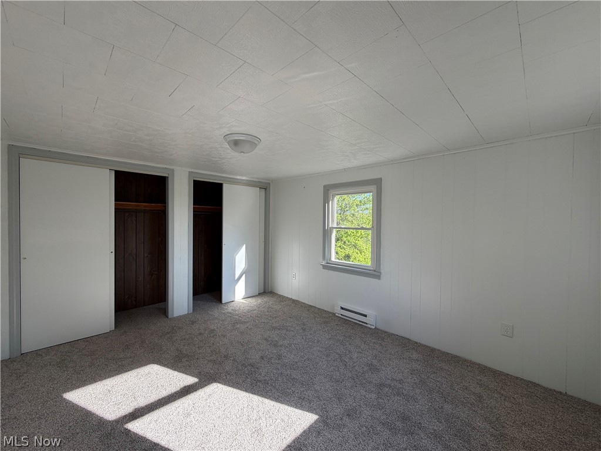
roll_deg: -0.7
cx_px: 300
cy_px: 226
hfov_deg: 102.1
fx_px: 243
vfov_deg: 85.7
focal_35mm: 14
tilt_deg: -1.0
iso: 50
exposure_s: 1/121
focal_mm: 2.22
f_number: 2.2
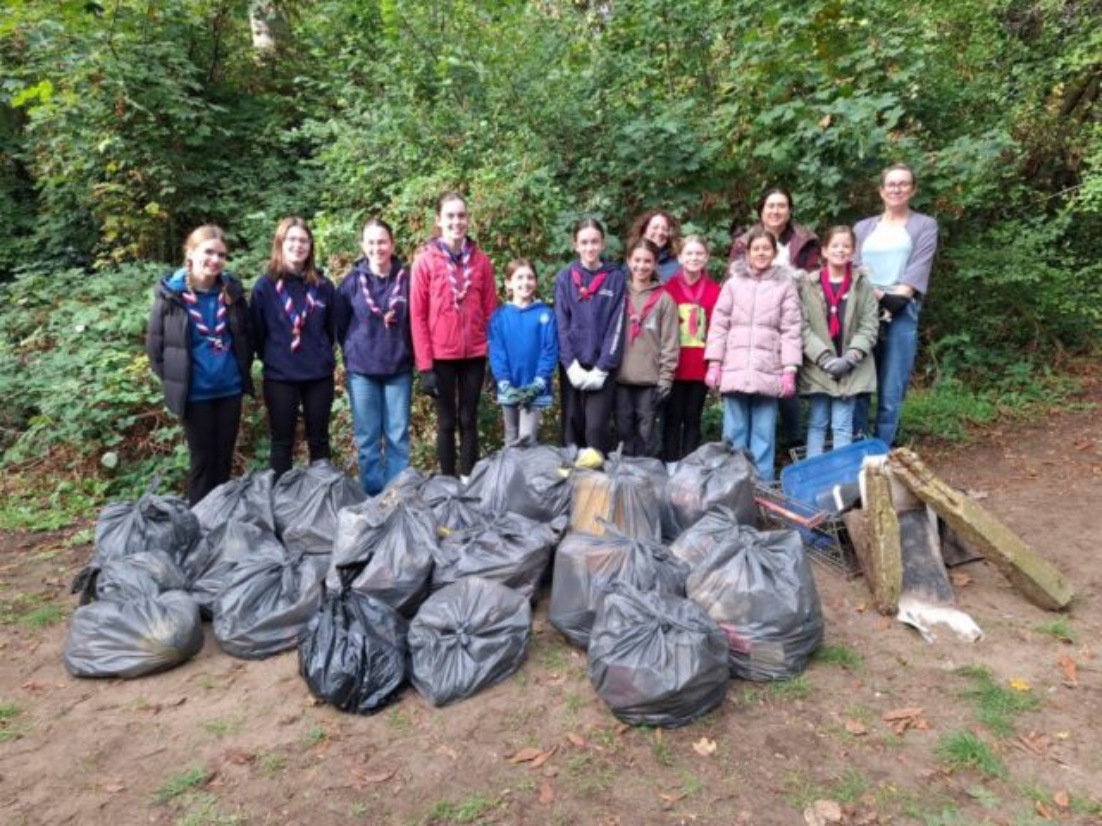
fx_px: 732
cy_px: 413
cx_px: 551
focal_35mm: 23
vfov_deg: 58.9
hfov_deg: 73.9
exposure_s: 1/144
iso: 50
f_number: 1.8
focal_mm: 5.54
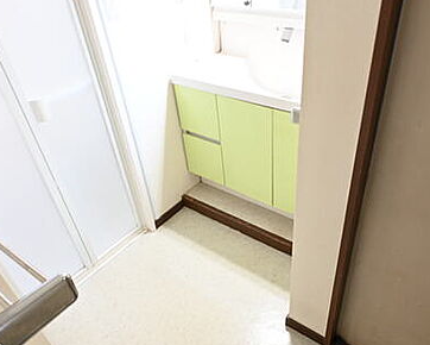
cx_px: 246
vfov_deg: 51.6
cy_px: 180
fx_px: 357
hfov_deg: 61.9
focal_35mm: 28
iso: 800
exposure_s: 1/2
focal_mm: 12
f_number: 10
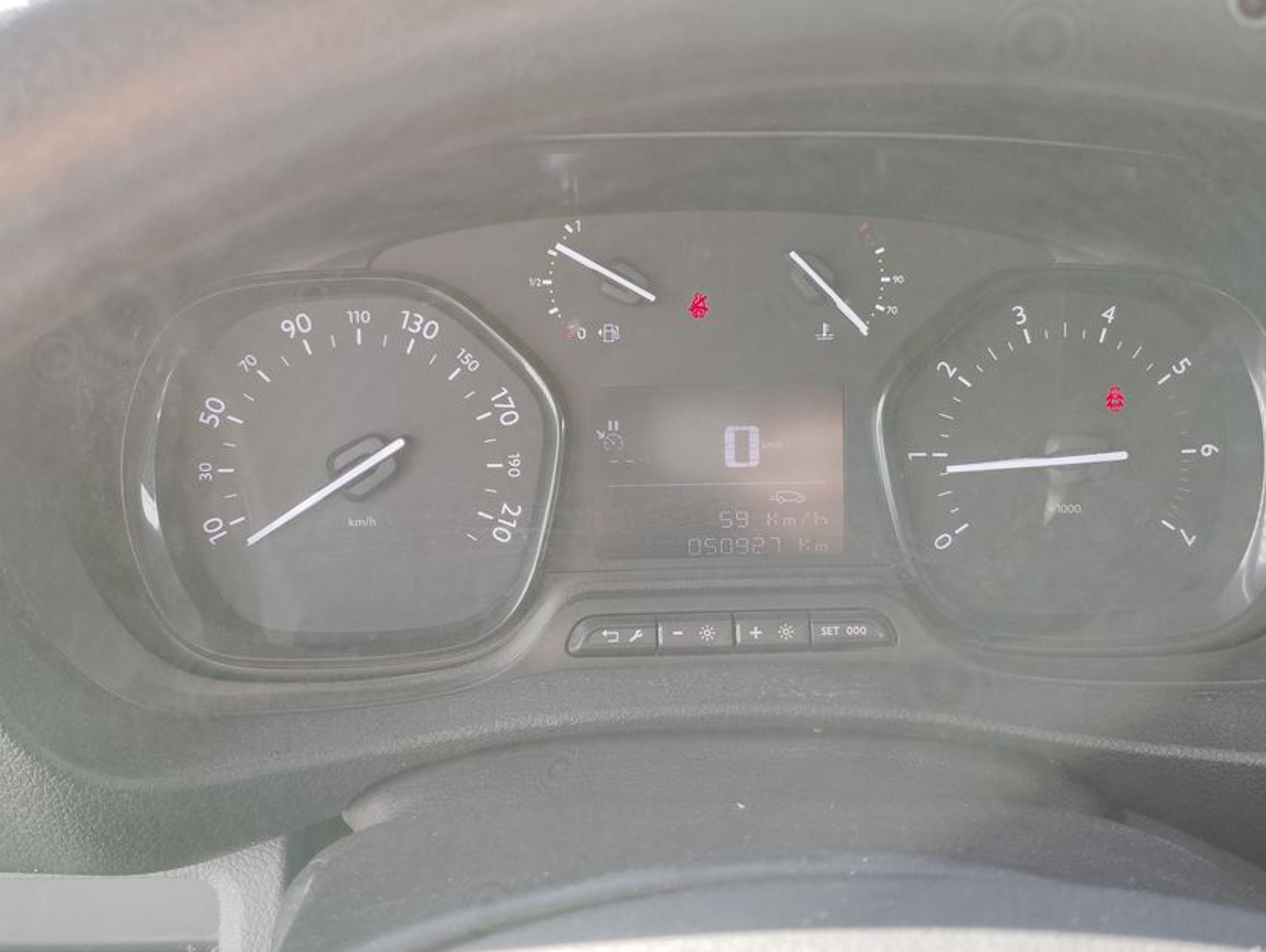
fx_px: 1282
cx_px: 649
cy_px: 443
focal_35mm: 35
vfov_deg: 40.8
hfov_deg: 52.6
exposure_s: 1/164
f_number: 1.8
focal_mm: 4.25
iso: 50
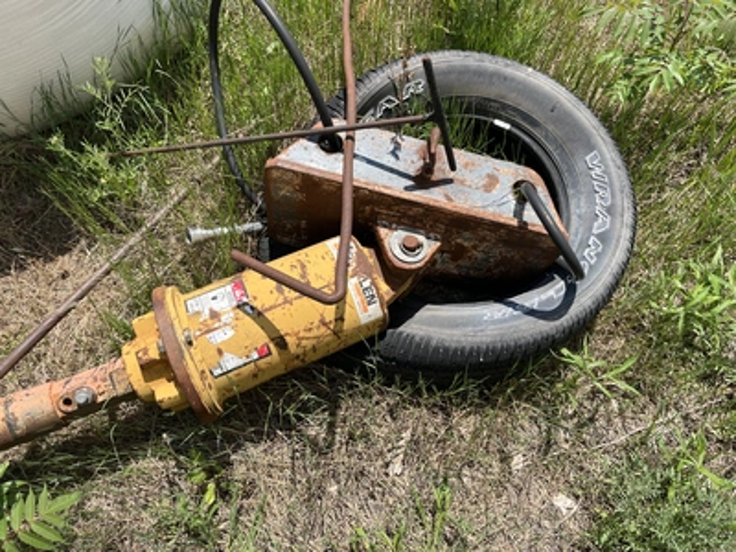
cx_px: 368
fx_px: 553
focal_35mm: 26
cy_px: 276
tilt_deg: -70.5
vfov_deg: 53.1
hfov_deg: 67.3
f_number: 1.6
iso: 50
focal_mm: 5.1
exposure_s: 1/2309
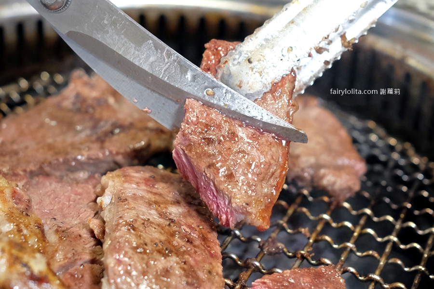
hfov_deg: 54.4
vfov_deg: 37.9
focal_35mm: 35
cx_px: 217
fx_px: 422
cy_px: 144
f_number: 2.8
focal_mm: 23
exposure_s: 1/80
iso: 2000
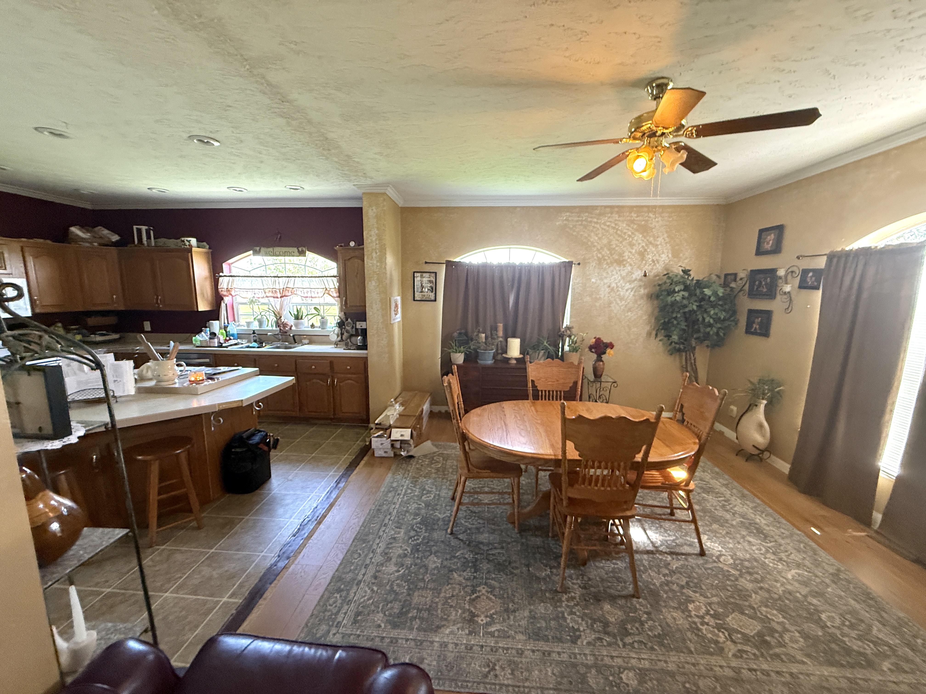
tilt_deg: -7.7
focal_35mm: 14
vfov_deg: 85.7
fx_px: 375
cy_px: 347
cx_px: 463
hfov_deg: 102.1
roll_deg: +0.4
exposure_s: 1/60
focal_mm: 2.22
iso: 400
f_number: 2.2
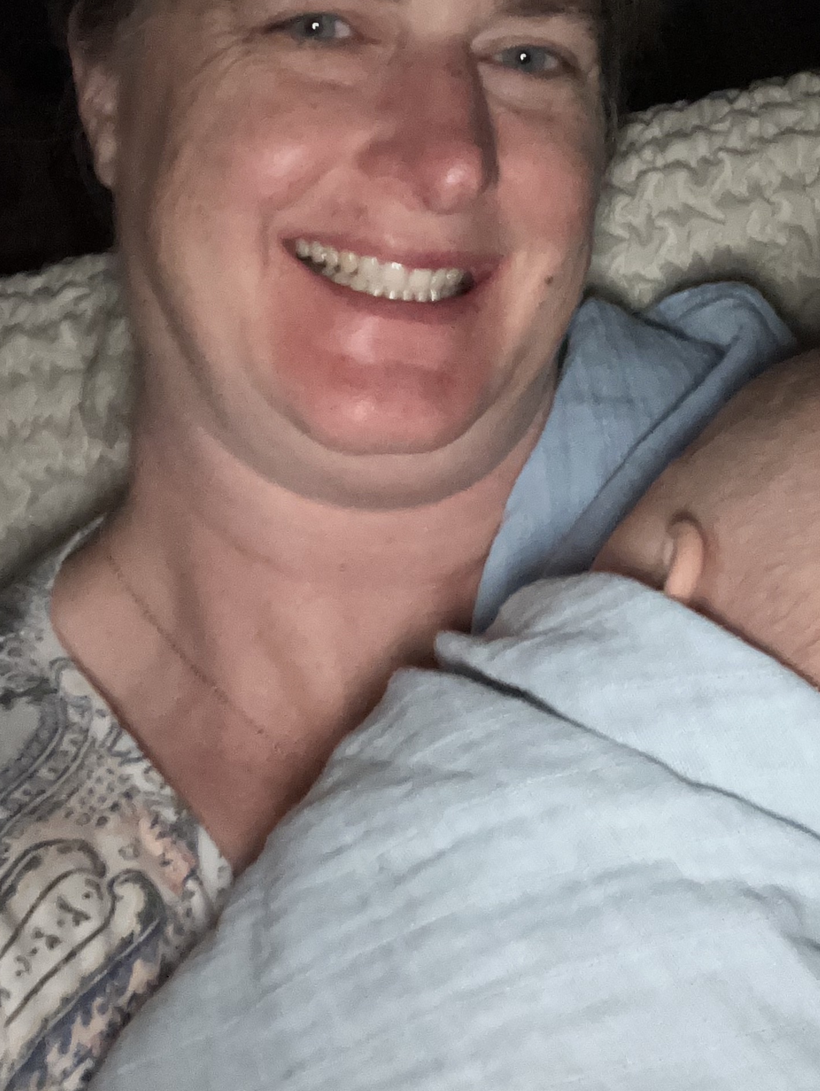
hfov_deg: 28.0
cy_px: 276
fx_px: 1640
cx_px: 484
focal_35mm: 52
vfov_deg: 36.0
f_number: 2.2
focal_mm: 2.87
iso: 1250
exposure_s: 1/16
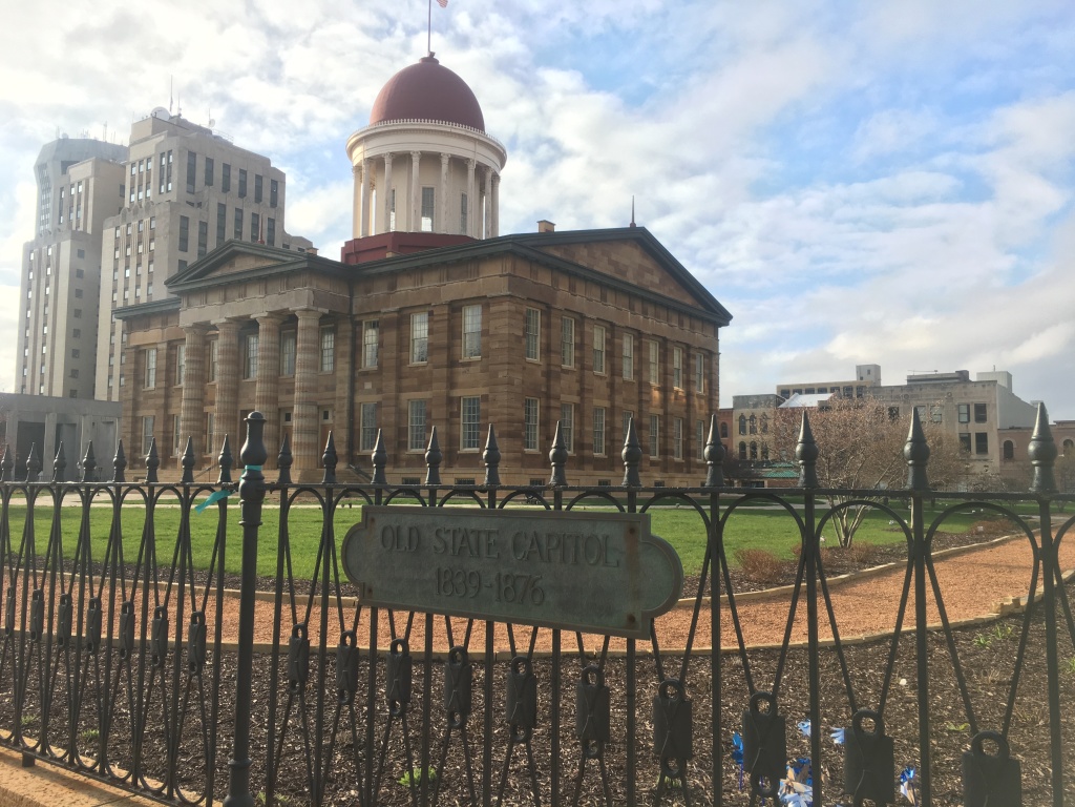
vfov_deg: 48.2
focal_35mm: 29
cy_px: 404
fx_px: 901
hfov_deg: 61.7
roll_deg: -0.4
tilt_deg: +5.9
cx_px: 538
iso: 25
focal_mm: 4.15
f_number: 2.2
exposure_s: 1/605
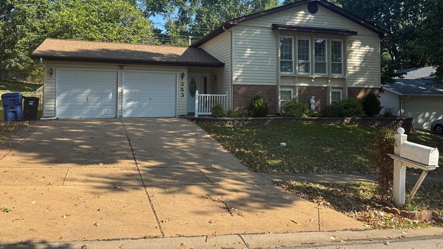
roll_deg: +0.4
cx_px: 220
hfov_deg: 66.1
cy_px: 84
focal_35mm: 29
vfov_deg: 39.7
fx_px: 341
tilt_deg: +2.5
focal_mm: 6.76
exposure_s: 1/1637
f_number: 1.78
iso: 80
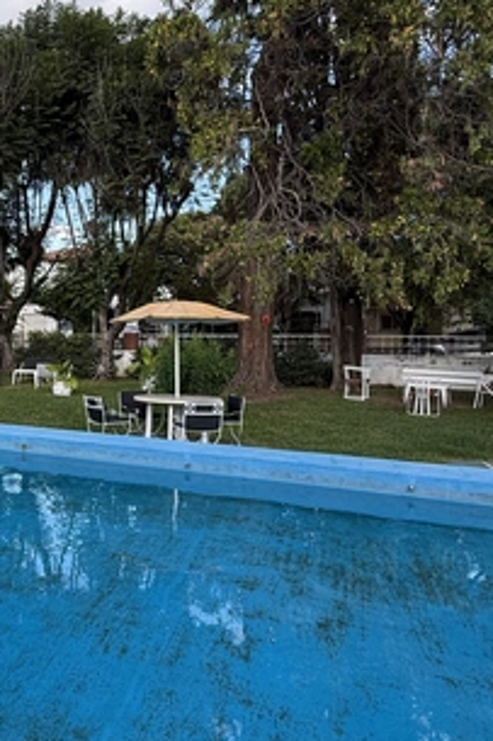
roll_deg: -0.4
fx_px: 432
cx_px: 36
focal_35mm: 21
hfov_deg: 51.4
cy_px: 345
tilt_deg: +0.0
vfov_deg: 81.1
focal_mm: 2.22
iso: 64
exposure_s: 1/294
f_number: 2.2
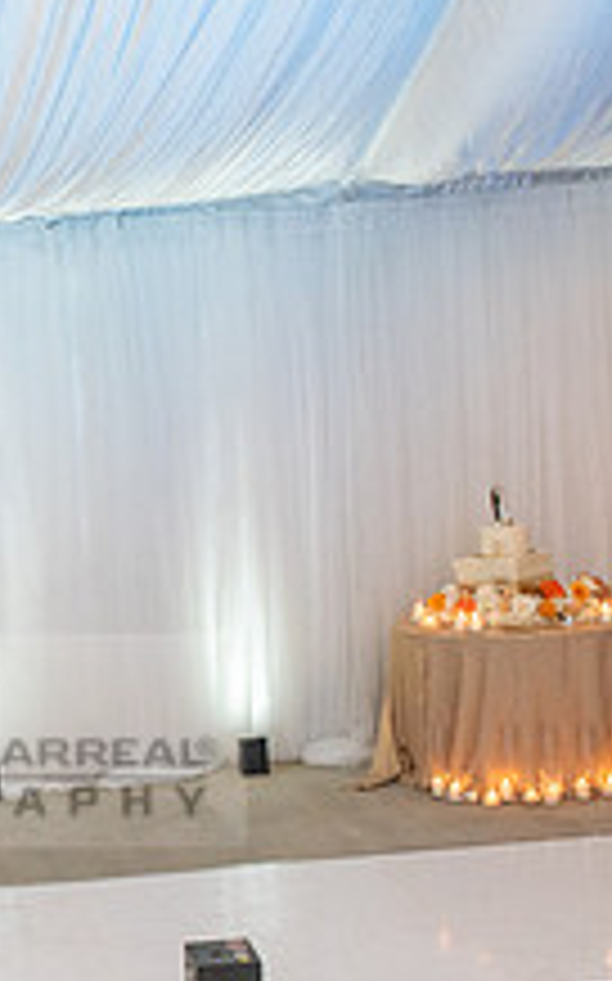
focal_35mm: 65
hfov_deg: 18.8
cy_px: 740
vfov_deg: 31.0
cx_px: -135
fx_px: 1737
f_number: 4.5
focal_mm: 24
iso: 1000
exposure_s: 1/160
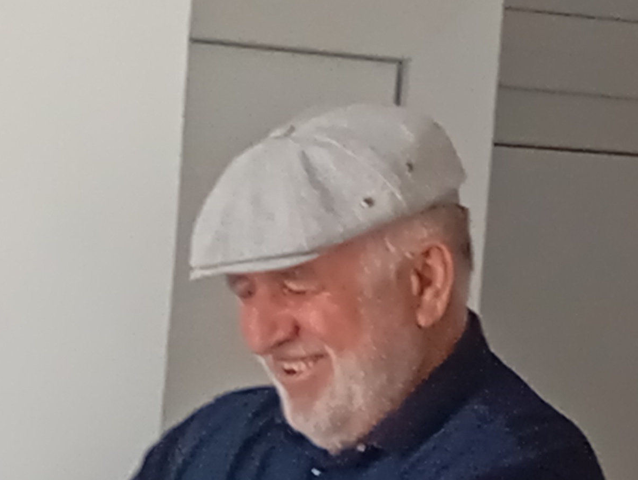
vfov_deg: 5.4
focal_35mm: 273
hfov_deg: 7.2
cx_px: 88
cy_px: 723
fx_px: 5038
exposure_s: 1/50
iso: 396
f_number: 1.8
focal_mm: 4.27
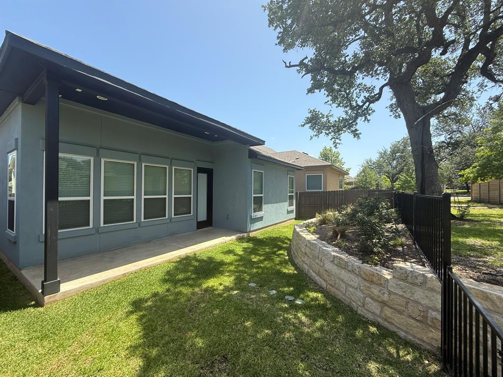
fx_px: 203
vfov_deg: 85.7
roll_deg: -0.5
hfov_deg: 102.1
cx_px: 252
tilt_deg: +0.5
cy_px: 188
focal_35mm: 14
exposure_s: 1/888
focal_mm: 2.22
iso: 50
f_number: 2.2
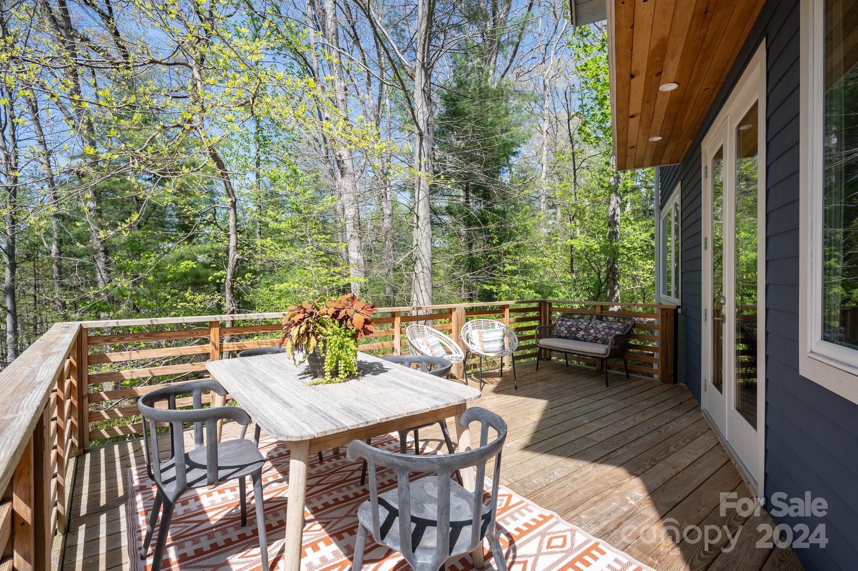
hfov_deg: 95.0
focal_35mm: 16
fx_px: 393
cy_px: 286
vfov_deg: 72.0
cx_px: 429
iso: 200
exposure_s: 1/1000
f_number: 8
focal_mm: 16.5
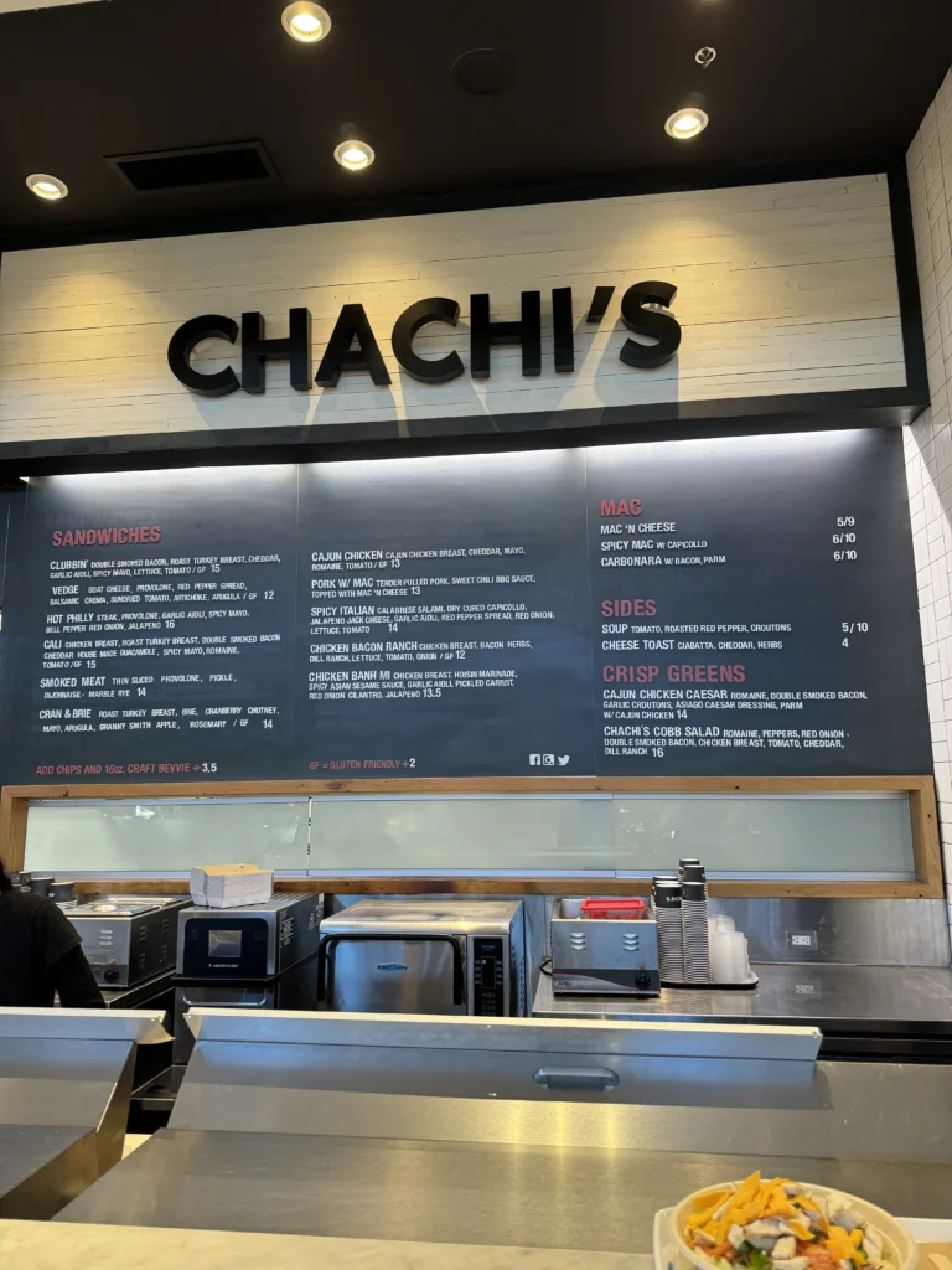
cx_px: 476
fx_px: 880
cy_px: 635
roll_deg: +1.0
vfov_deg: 71.6
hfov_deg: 56.8
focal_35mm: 24
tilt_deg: +10.7
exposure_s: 1/120
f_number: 1.78
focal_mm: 6.86
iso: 200
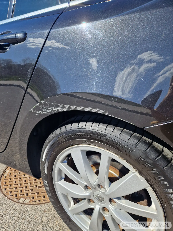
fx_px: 153
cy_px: 116
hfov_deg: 58.9
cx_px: 86
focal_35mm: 23
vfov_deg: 73.9
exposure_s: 1/856
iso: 50
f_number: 1.8
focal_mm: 5.4
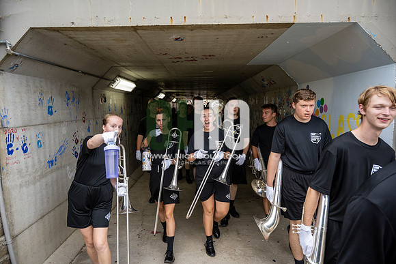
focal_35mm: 24
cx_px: 198
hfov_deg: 73.7
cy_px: 132
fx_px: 264
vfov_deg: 53.2
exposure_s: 1/800
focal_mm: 24
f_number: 4
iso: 800
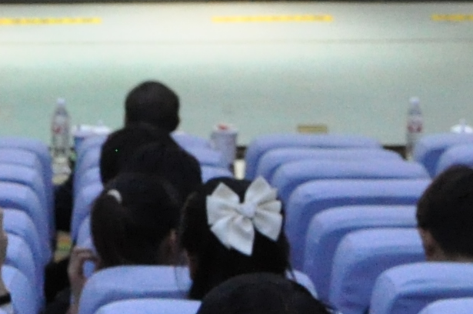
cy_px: -500
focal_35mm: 293
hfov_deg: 7.0
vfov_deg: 4.5
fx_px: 3844
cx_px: 72
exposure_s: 1/80
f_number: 4
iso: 1600
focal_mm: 28
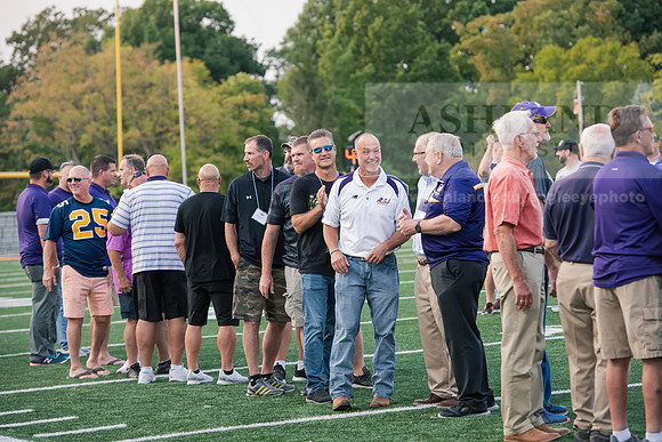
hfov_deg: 16.8
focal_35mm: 122
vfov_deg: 11.2
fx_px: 2244
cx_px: 331
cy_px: 221
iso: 800
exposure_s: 1/400
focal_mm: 122
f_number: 4.5
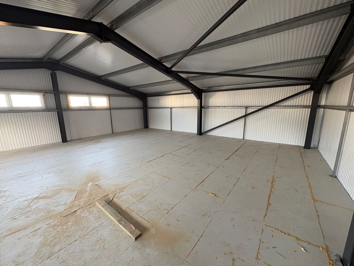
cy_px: 133
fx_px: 143
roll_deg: +1.7
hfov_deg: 102.1
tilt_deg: -10.2
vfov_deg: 85.7
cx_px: 177
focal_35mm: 14
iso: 250
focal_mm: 2.22
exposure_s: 1/60
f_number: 2.2
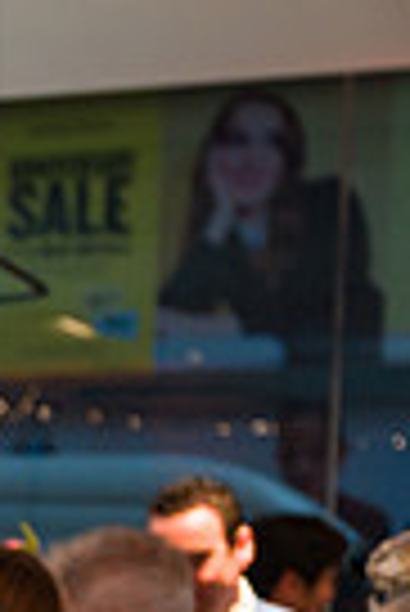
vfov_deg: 11.9
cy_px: 850
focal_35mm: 166
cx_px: -843
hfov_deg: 7.3
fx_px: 2828
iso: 800
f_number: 3.2
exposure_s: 1/160
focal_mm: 39
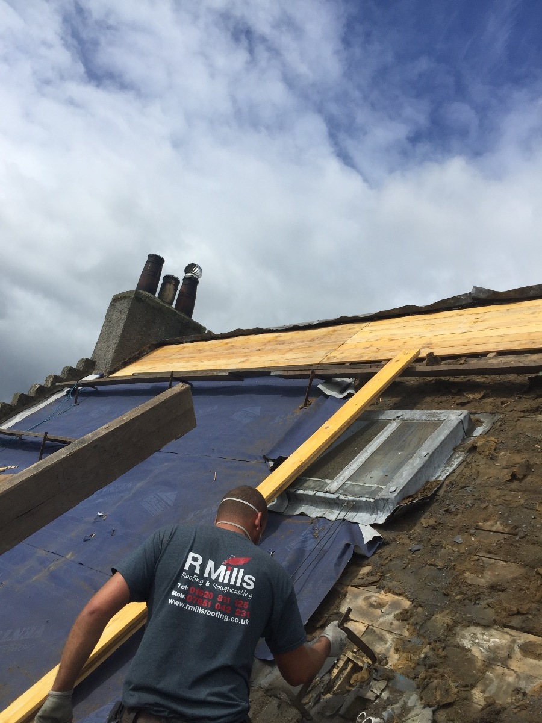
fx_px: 605
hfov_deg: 48.2
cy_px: 362
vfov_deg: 61.7
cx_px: 271
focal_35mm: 29
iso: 32
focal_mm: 4.15
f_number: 2.2
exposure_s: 1/3300
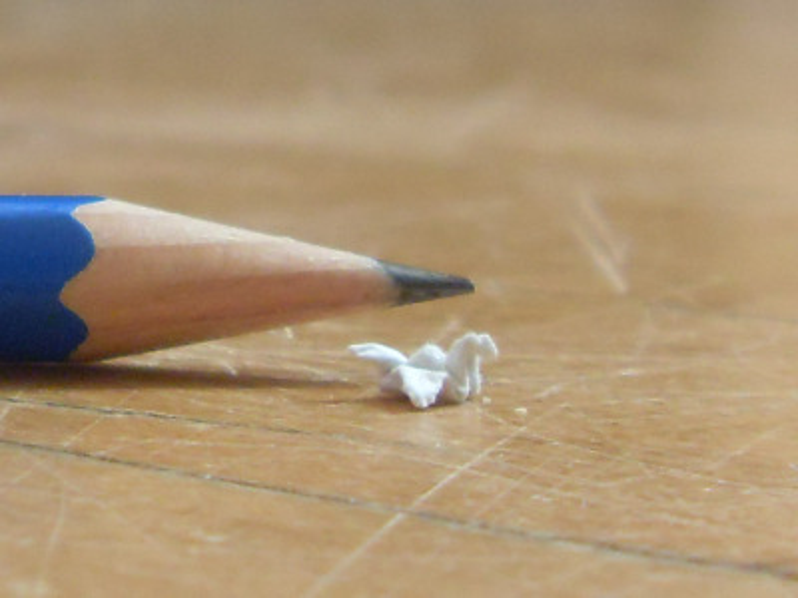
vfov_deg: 38.7
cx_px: 399
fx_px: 853
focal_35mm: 37
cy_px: 299
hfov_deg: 50.1
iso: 200
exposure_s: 1/10
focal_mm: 6.3
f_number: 2.8
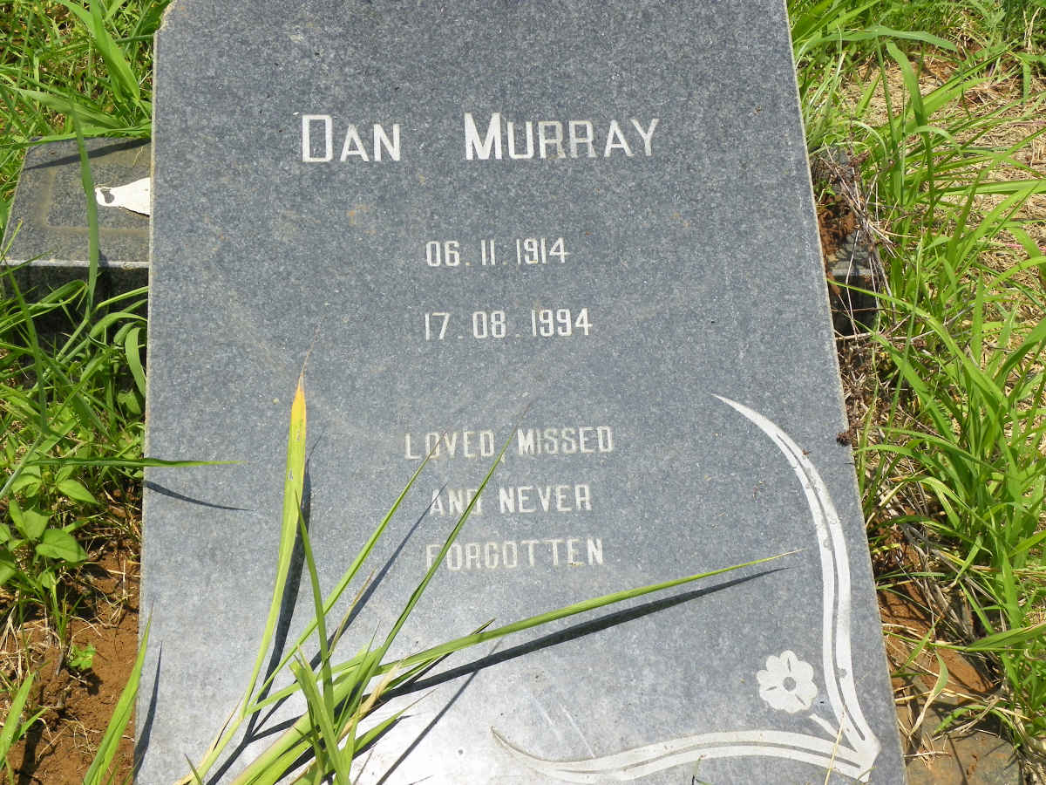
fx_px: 1873
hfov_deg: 31.2
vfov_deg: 23.7
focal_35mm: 62
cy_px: 392
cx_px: 523
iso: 64
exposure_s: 1/400
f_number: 5
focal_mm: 11
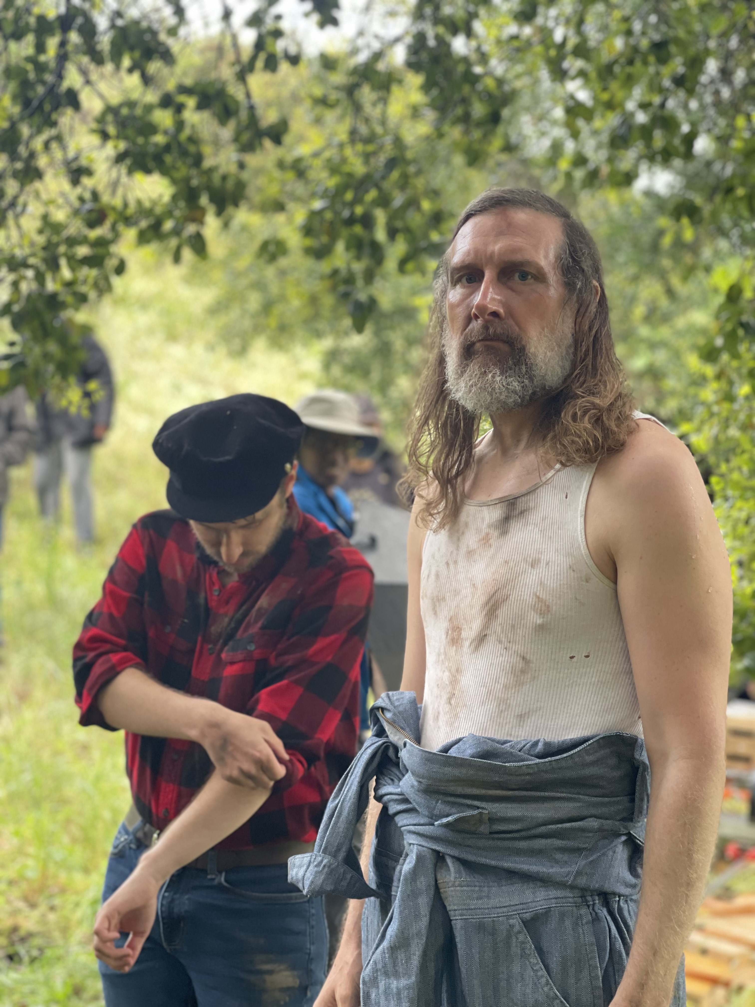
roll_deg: -1.6
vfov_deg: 30.3
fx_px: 1861
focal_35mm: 64
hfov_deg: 22.9
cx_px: 378
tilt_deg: -0.1
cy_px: 504
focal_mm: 7.5
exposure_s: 1/121
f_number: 2.2
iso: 160
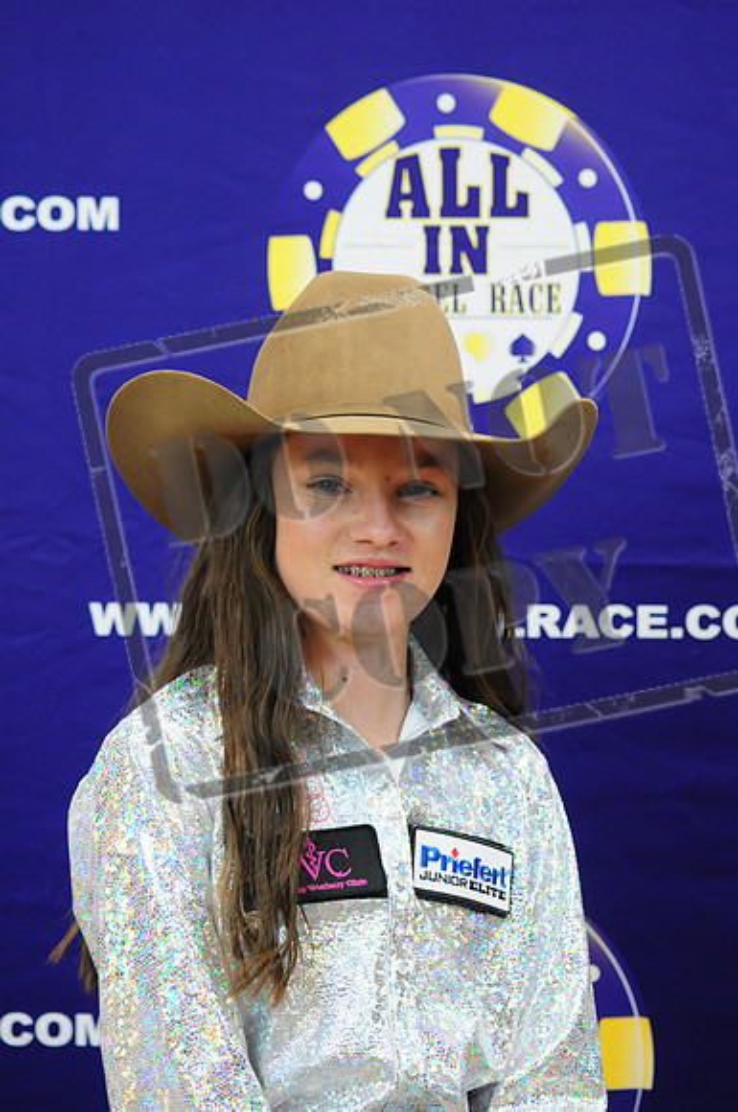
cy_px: 556
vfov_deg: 19.5
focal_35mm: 105
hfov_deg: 13.0
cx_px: 369
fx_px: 3238
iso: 1250
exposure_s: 1/125
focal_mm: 70
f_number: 4
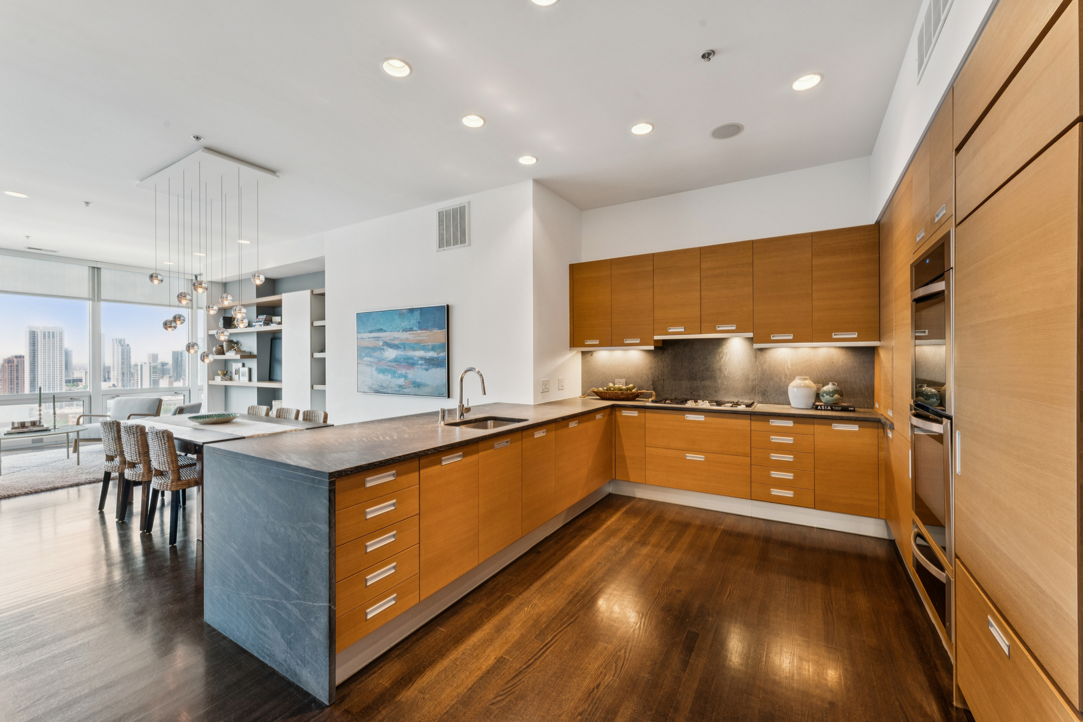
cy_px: 361
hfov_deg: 101.9
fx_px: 439
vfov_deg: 78.9
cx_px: 542
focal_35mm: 15
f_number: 13
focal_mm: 14.6
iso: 400
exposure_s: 1/5
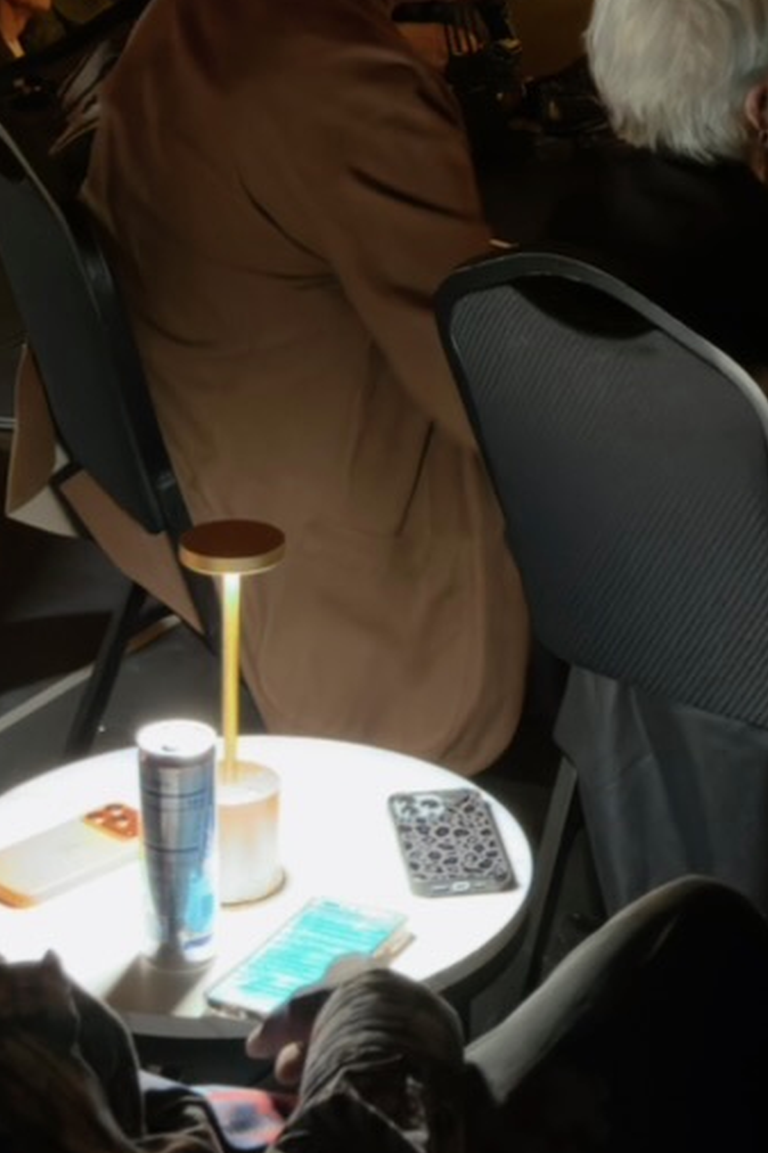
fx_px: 3234
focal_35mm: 101
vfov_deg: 18.2
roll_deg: +2.0
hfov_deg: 13.5
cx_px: 340
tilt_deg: -3.4
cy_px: -526
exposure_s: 1/15
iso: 1250
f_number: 1.78
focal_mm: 6.76
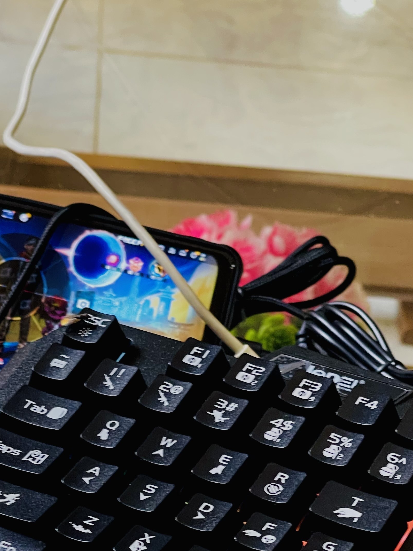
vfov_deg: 16.2
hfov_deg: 12.2
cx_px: 133
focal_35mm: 121
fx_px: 1925
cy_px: 446
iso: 200
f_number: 2.2
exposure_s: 1/40
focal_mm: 7.5
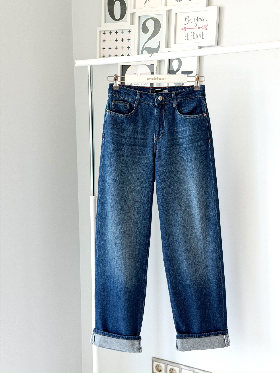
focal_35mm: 48
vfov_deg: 39.7
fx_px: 518
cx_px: 140
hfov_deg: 30.3
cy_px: 186
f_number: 1.78
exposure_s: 1/114
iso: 100
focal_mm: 6.76
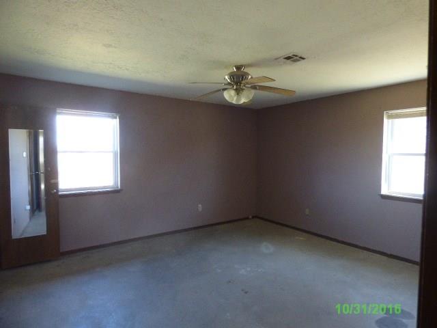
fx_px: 252
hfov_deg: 81.7
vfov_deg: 66.0
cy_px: 164
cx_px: 218
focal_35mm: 20
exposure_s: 1/30
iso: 400
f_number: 2.8
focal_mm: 3.58
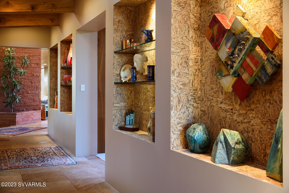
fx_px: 337
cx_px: 144
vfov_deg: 31.9
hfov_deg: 46.4
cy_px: 96
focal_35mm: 42
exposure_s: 1/10
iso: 1600
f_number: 11
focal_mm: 42
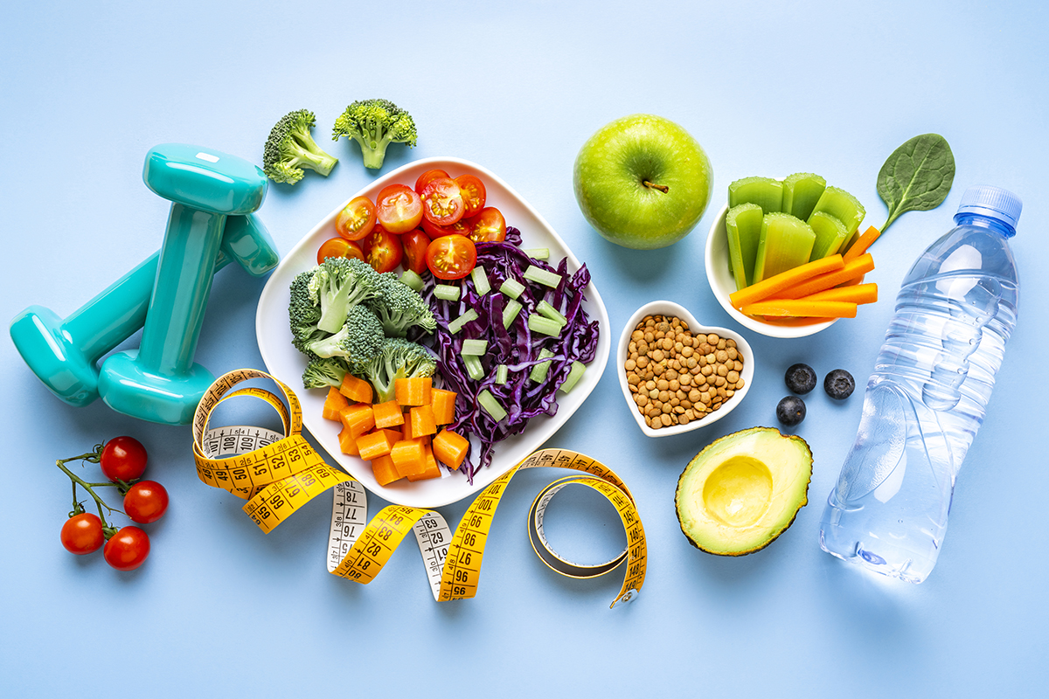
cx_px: 524
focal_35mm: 40
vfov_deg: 33.4
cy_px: 350
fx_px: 1165
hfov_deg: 48.5
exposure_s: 1/100
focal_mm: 40
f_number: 8
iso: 100
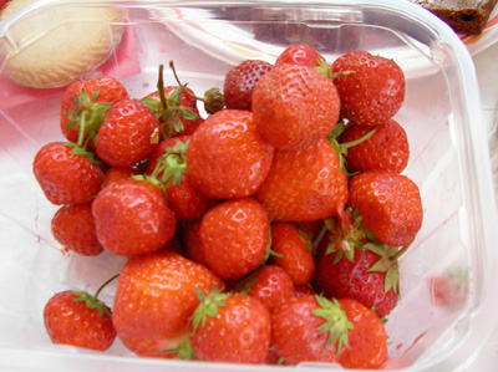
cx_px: 249
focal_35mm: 38
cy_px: 186
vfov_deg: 37.6
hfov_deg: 49.0
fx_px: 546
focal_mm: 5.8
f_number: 3.5
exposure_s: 1/35.3
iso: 50
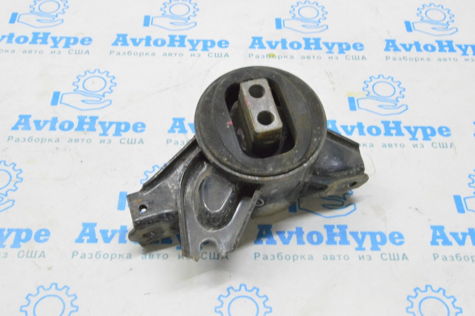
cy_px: 158
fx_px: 613
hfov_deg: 42.4
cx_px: 238
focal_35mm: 46
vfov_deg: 28.9
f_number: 20
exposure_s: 1/15
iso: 6400
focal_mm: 31
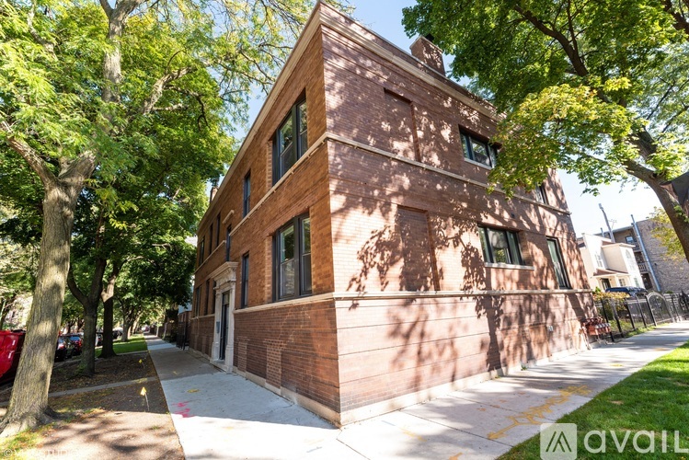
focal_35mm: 15
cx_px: 344
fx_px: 287
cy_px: 230
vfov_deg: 77.4
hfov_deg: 100.4
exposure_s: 1/40
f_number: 11
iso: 200
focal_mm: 15
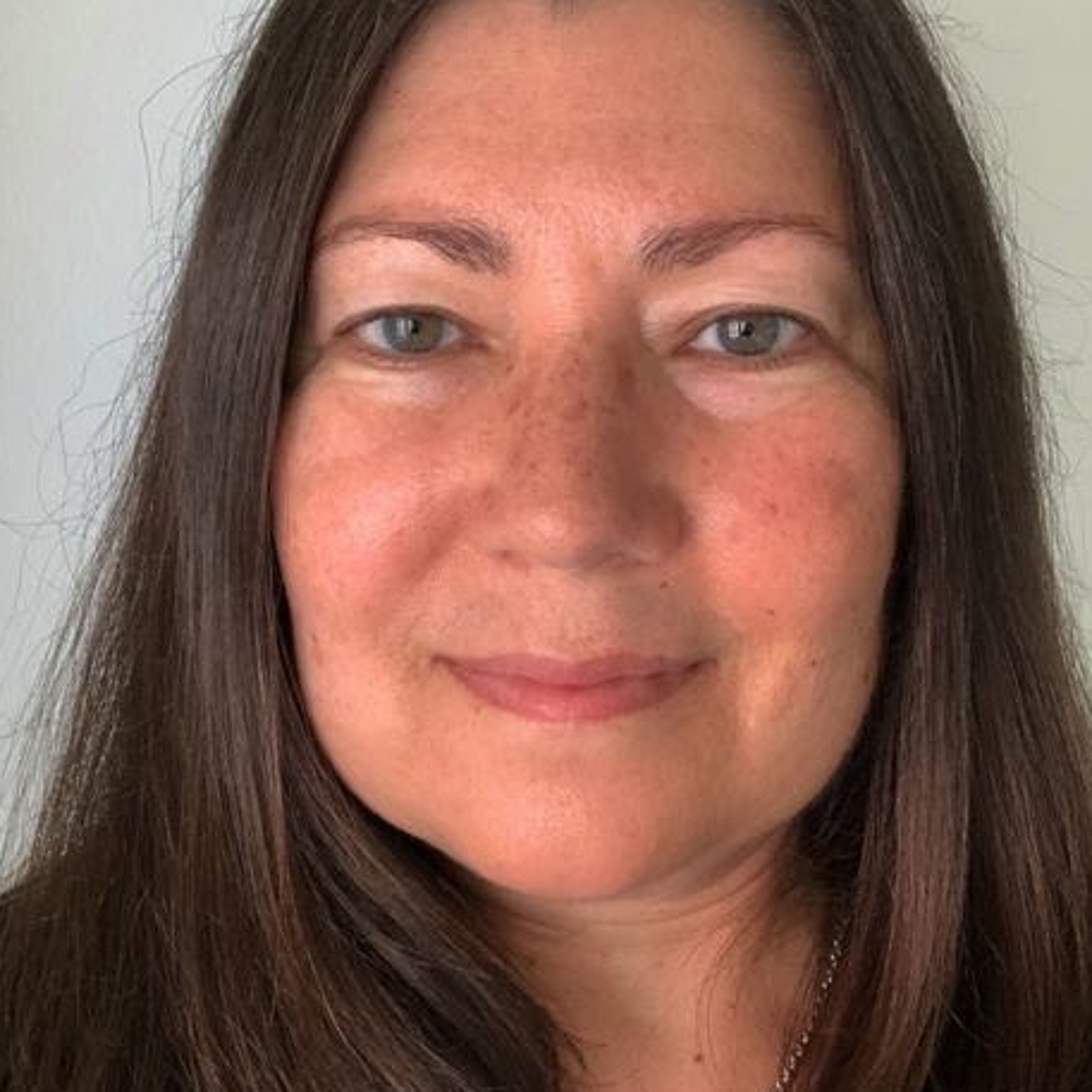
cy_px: 502
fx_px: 1713
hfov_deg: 35.4
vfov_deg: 35.3
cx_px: 533
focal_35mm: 48
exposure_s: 1/60
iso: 200
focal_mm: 2.87
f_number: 2.2
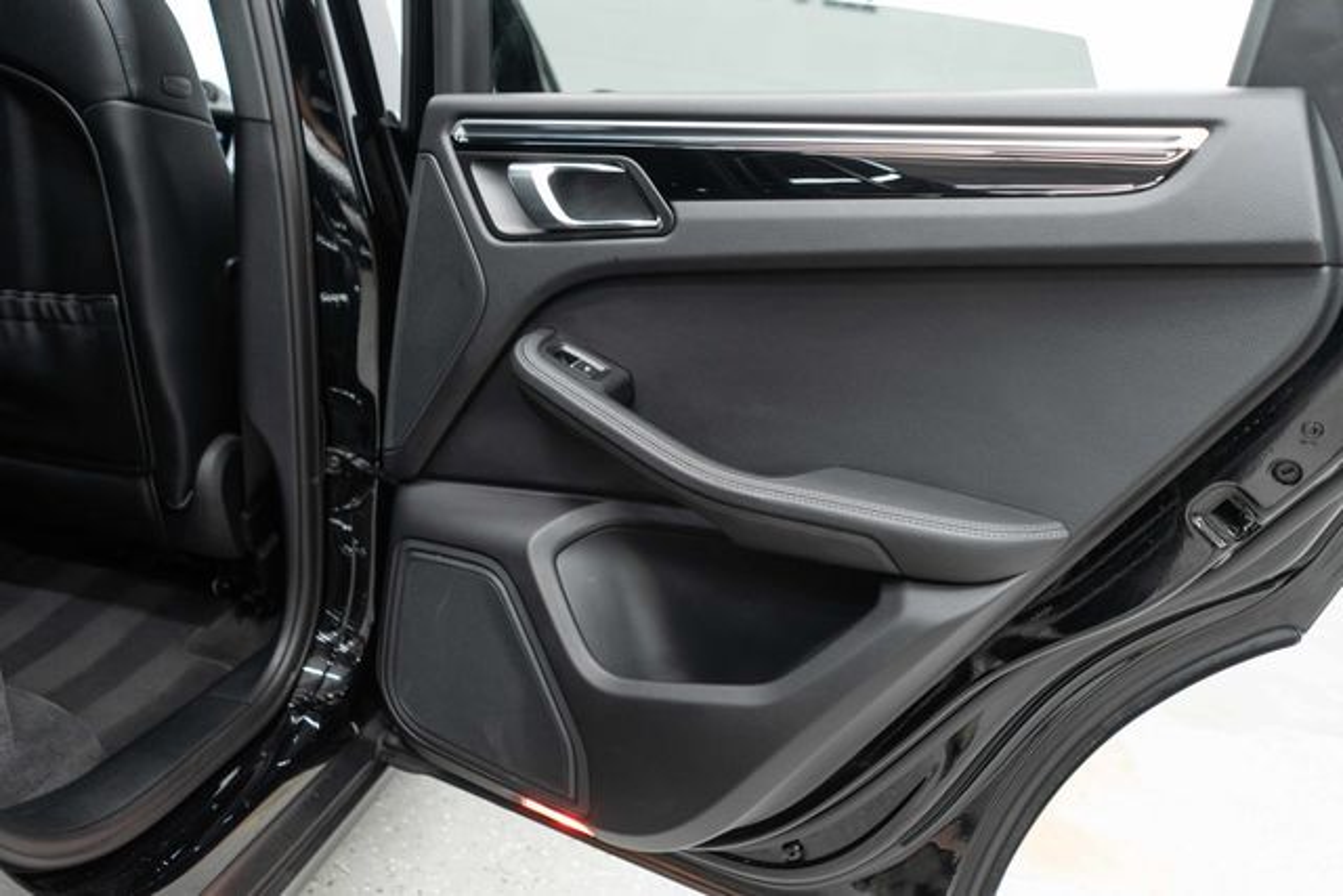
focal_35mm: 28
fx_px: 1045
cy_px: 448
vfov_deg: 46.4
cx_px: 672
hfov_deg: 65.5
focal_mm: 28
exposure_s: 1/50
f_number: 3.2
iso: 1250
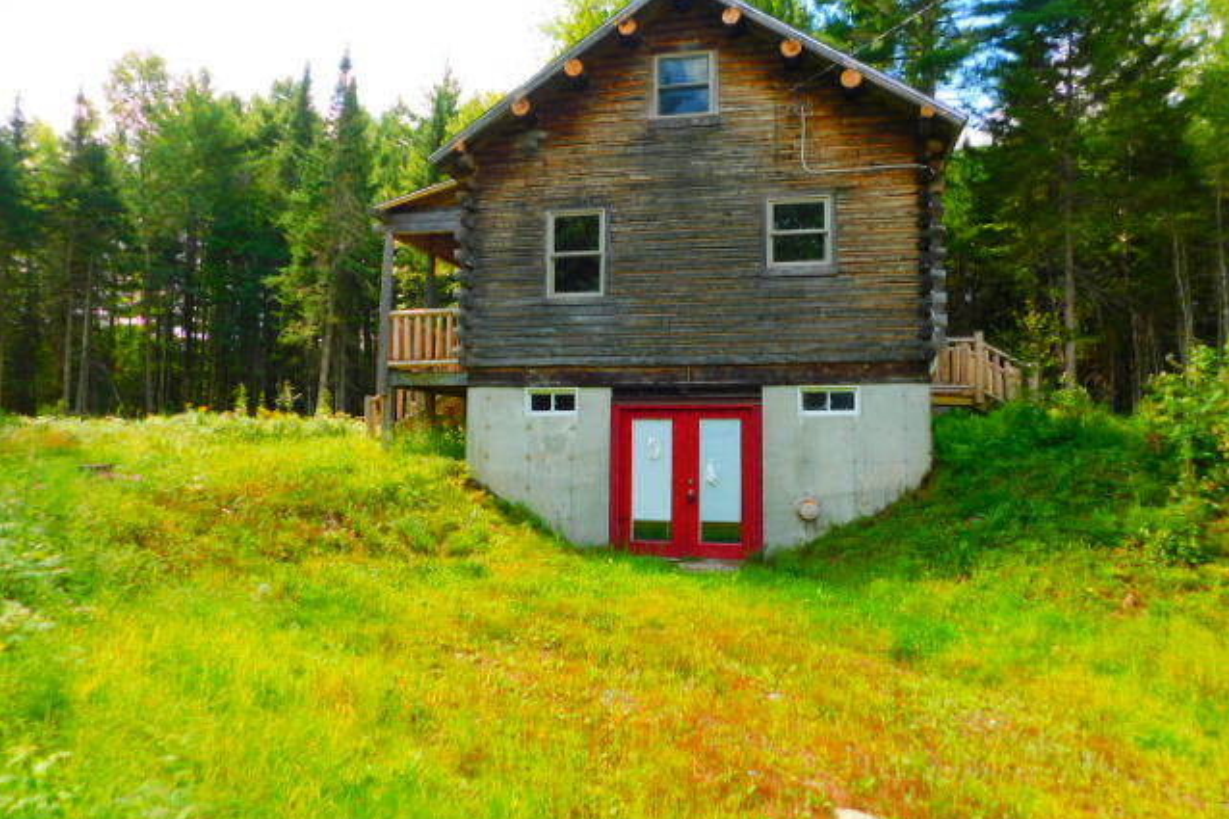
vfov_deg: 53.1
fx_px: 819
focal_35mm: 24
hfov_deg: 73.8
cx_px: 614
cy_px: 397
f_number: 3
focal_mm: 4
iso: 125
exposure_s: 1/400
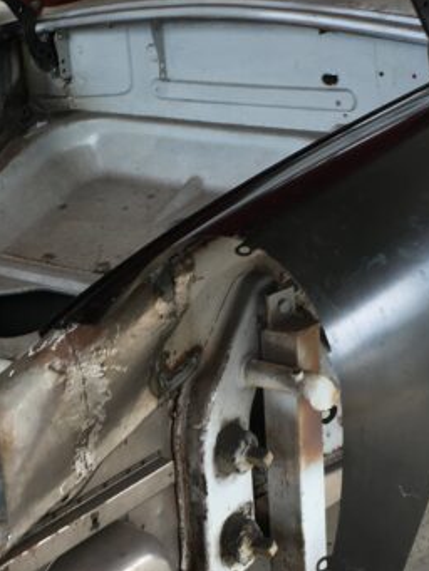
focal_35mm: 87
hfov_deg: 17.0
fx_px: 1437
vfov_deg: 22.5
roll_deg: +4.8
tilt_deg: -17.2
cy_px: 310
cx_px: 158
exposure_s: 1/50
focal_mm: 4.15
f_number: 2.2
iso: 32
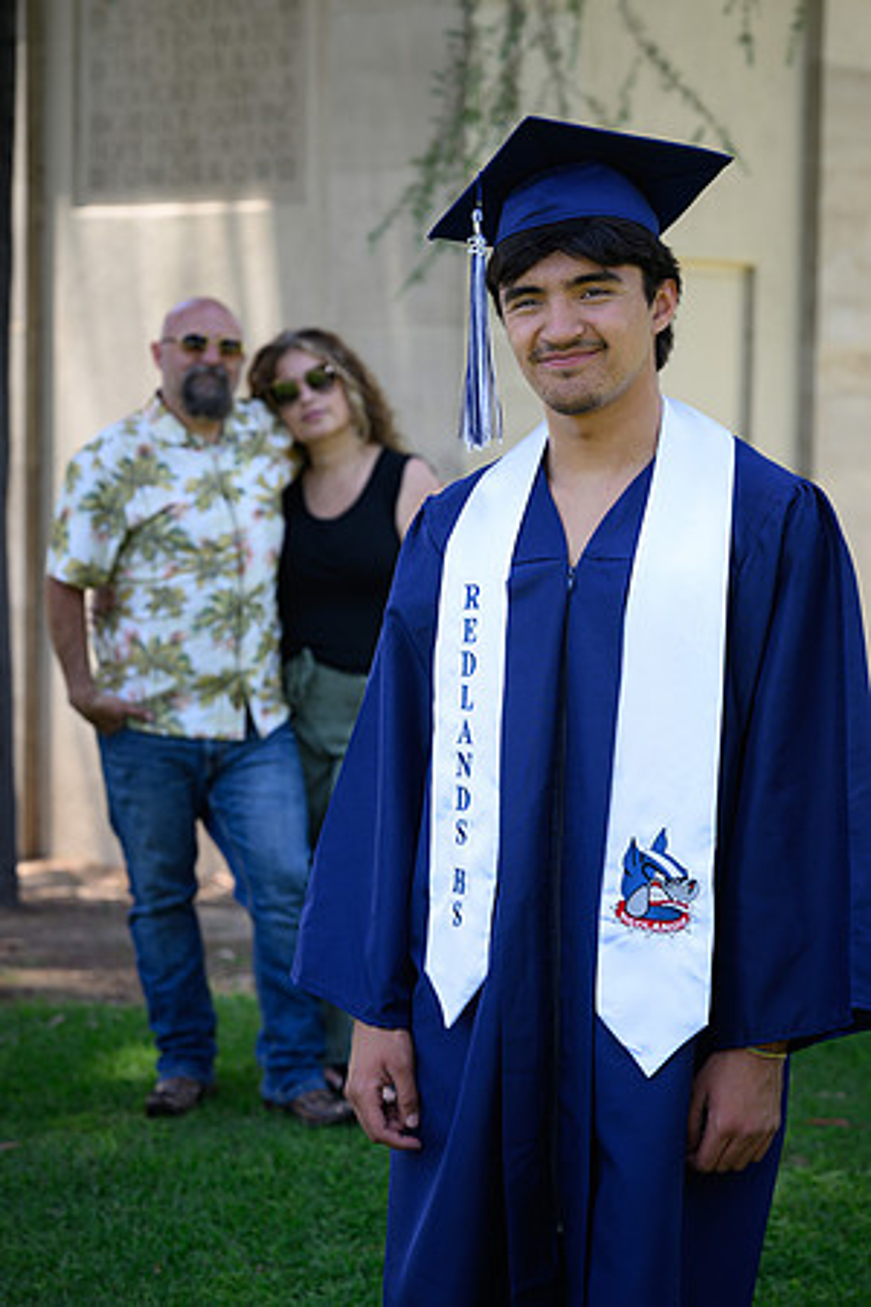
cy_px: 654
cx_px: 436
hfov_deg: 16.1
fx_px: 3085
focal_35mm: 85
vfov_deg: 23.9
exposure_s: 1/125
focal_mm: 85
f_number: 5
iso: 100
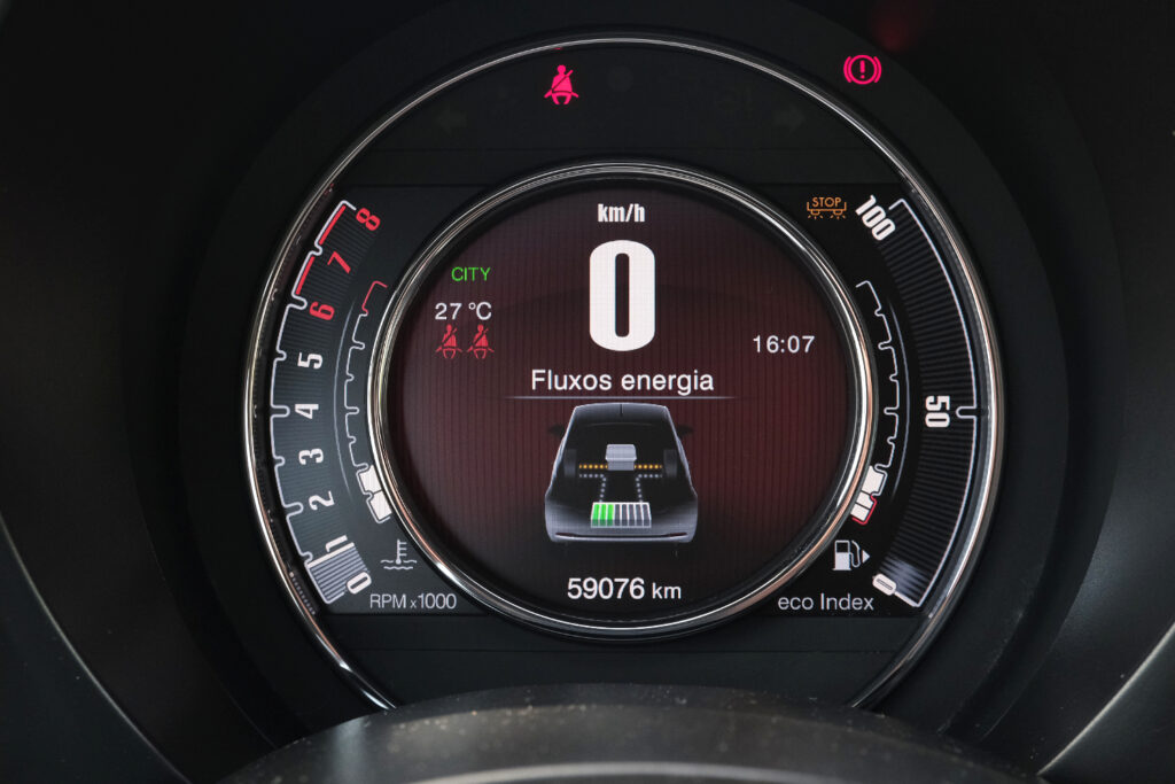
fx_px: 1501
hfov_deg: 42.7
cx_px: 588
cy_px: 392
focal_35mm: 46
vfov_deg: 29.3
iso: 2000
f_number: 9
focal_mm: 30.5
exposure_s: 1/125
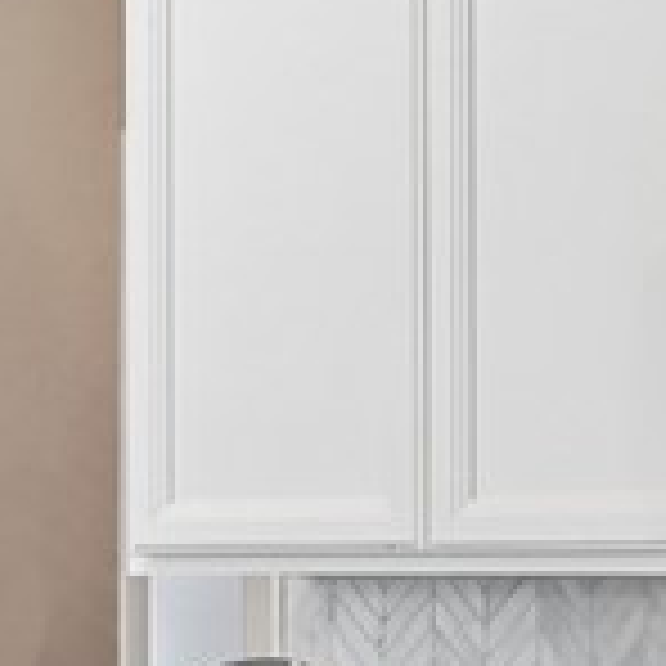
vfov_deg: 8.7
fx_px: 4353
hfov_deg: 8.7
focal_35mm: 200
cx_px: 675
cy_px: 623
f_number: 8
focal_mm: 32
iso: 400
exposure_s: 1/13
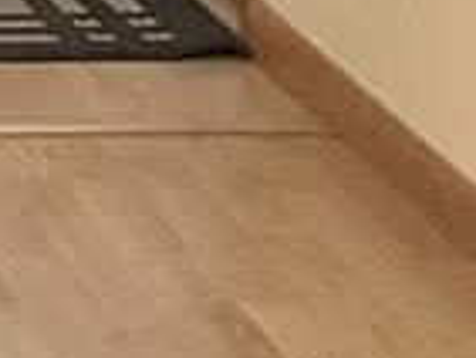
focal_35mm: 210
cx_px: -1195
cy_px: -378
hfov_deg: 7.6
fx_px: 2890
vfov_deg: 6.8
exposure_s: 1/60
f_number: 1.8
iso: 160
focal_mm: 3
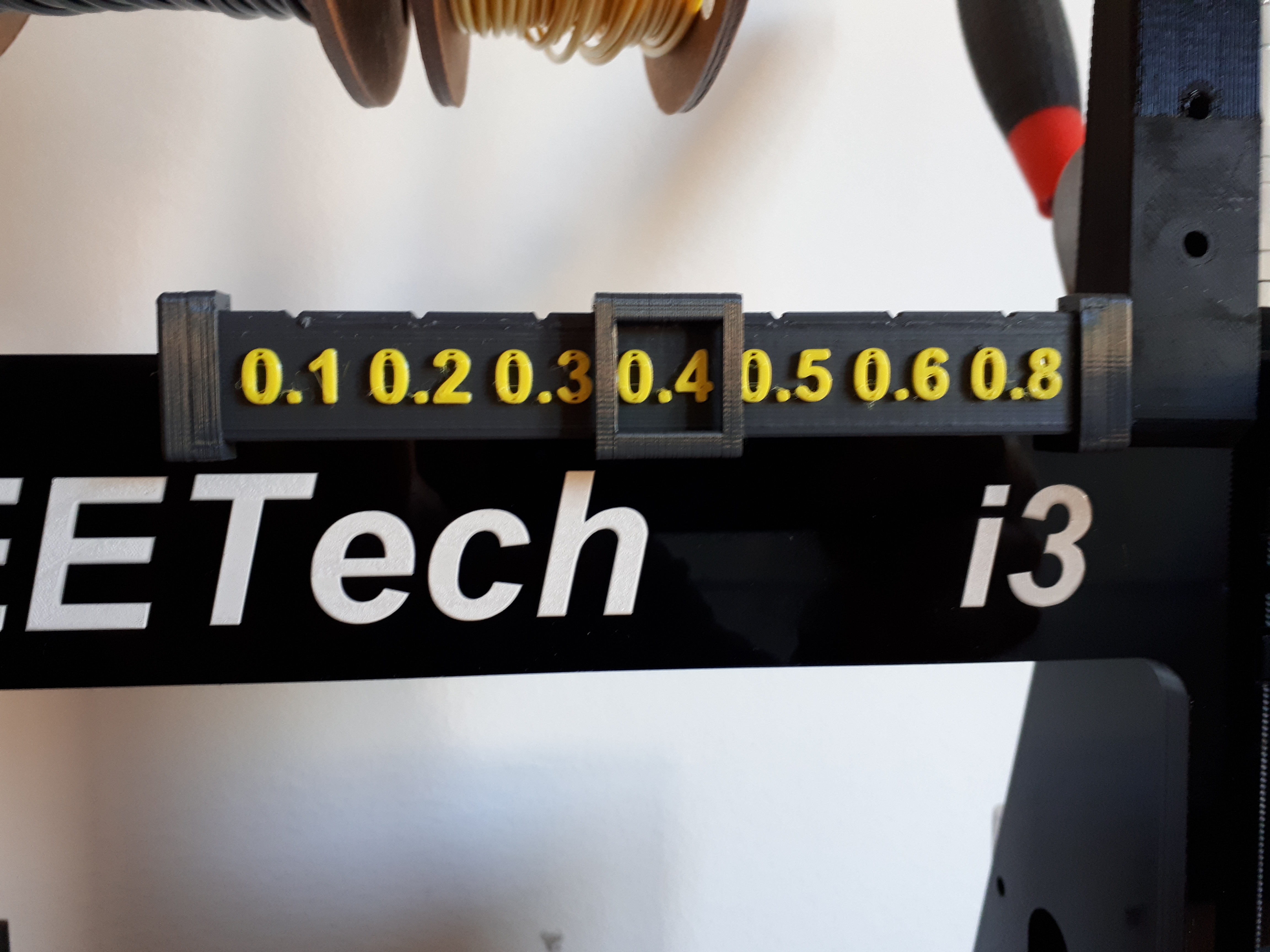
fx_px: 991
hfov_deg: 65.3
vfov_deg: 51.4
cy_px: 476
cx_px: 635
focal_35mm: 27
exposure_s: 1/20
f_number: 1.9
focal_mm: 3.6
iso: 160
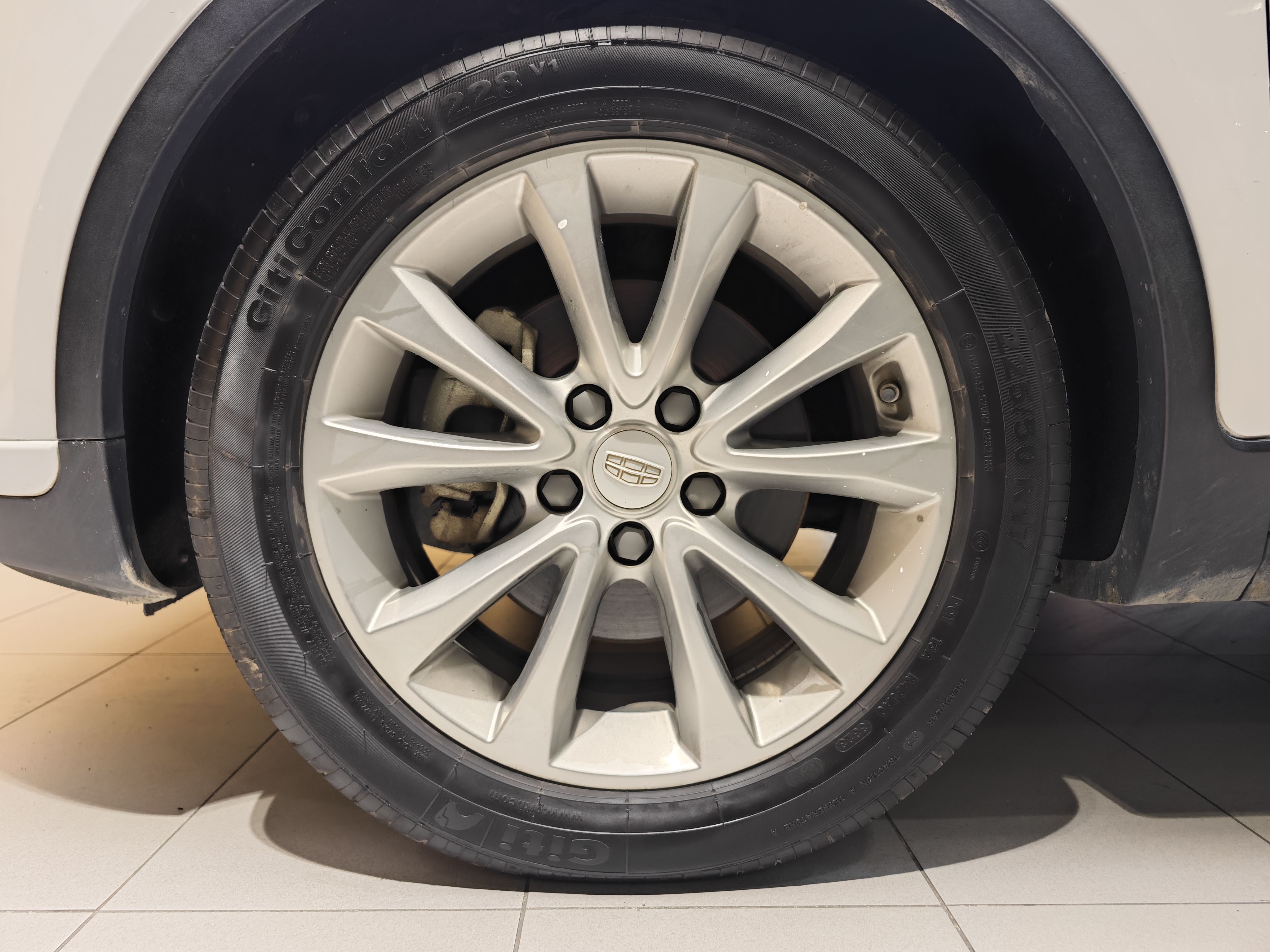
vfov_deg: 58.9
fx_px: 844
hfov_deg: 73.9
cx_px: 635
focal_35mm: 23
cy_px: 476
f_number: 1.9
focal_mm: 8.7
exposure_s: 1/50
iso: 640
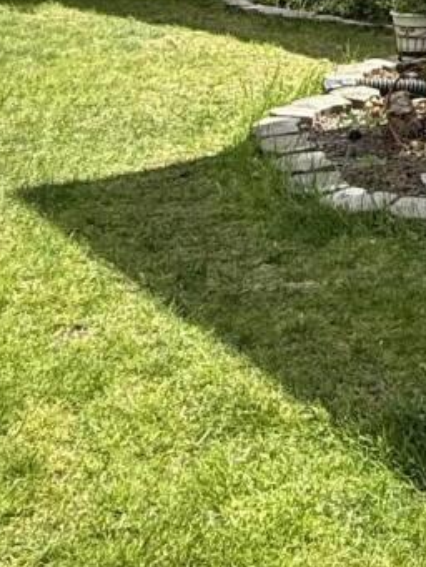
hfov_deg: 16.8
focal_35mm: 82
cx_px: 582
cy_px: -108
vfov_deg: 22.1
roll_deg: -0.7
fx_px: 1345
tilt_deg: +2.9
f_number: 2.2
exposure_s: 1/638
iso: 64
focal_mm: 2.22
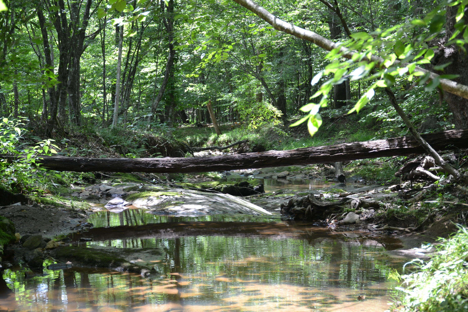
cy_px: 156
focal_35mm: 78
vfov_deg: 17.5
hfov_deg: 26.0
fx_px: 1014
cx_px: 234
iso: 400
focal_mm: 52
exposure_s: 1/100
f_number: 5
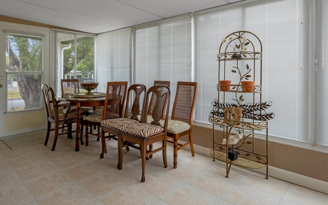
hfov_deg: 77.1
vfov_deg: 52.3
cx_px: 155
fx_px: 206
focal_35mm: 23
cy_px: 74
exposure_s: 1/250
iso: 400
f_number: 8
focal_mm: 17
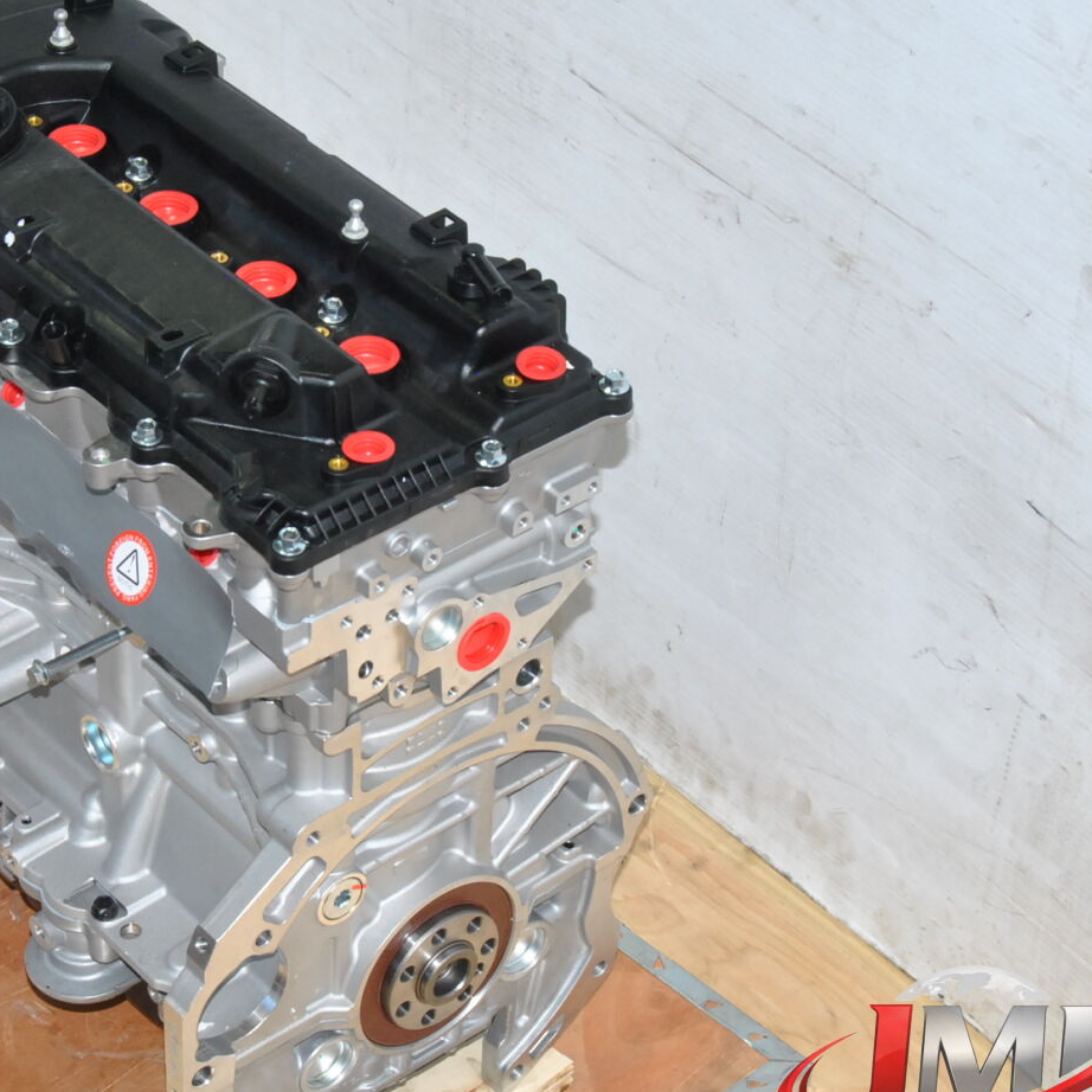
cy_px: 575
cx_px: 272
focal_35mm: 93
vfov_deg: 18.7
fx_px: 3319
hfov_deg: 18.6
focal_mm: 42
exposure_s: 1/200
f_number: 13
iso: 800
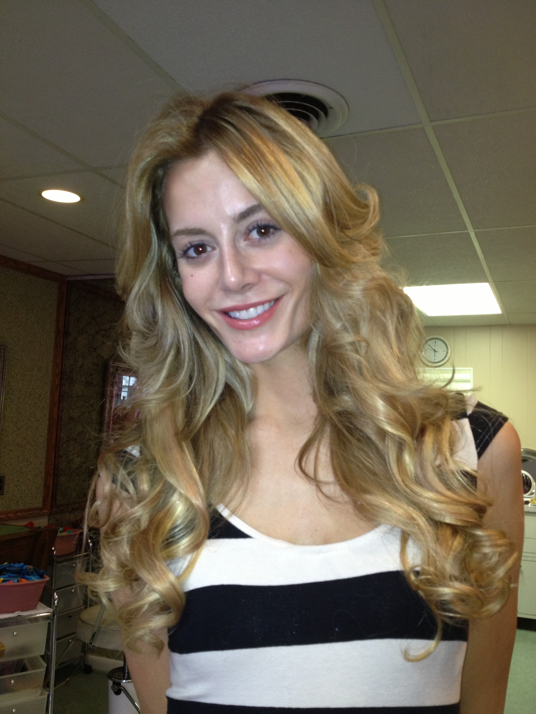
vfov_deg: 52.6
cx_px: 268
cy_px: 357
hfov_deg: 40.7
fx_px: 723
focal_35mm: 35
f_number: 2.4
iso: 125
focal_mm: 4.28
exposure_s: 1/20
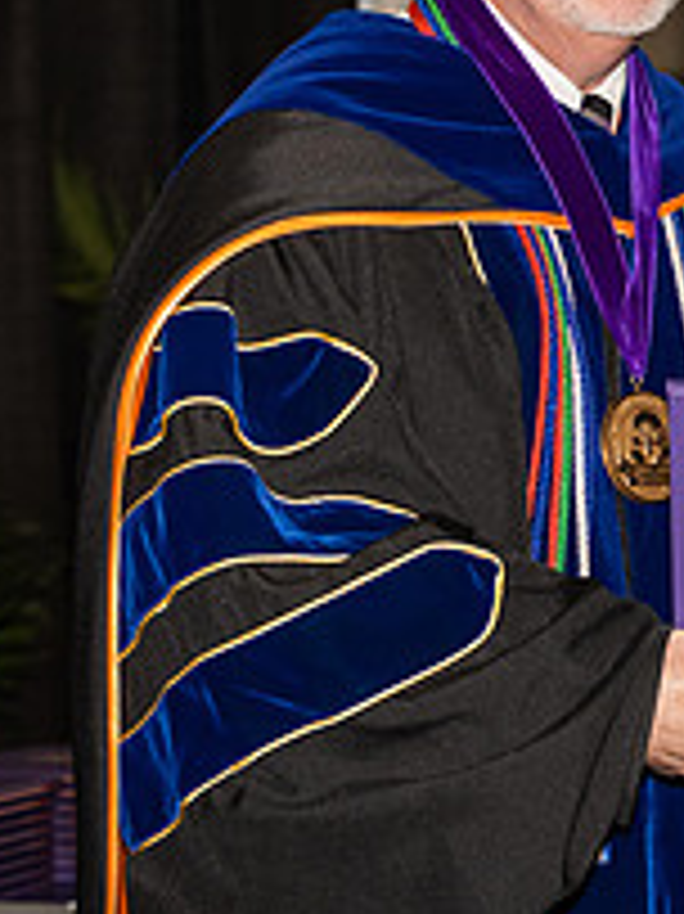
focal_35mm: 220
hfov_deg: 6.7
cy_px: 254
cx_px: 842
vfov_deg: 9.0
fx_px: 5802
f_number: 5.6
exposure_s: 1/200
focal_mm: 80
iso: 1000
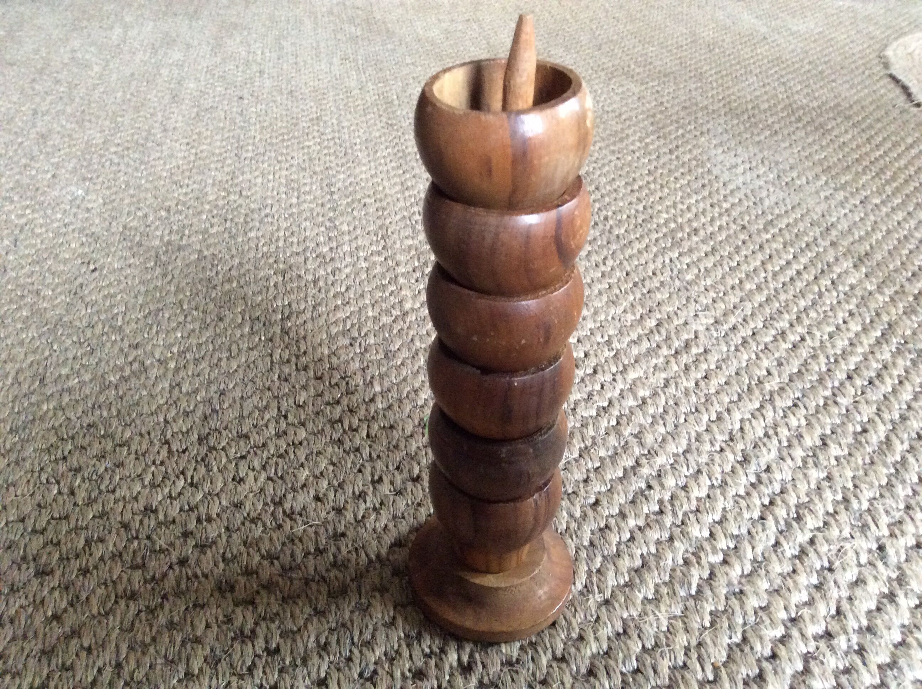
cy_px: 344
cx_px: 461
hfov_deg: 56.9
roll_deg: -0.8
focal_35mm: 32
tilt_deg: -35.3
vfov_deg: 44.1
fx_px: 851
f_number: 2.4
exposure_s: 1/25
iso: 320
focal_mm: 3.3
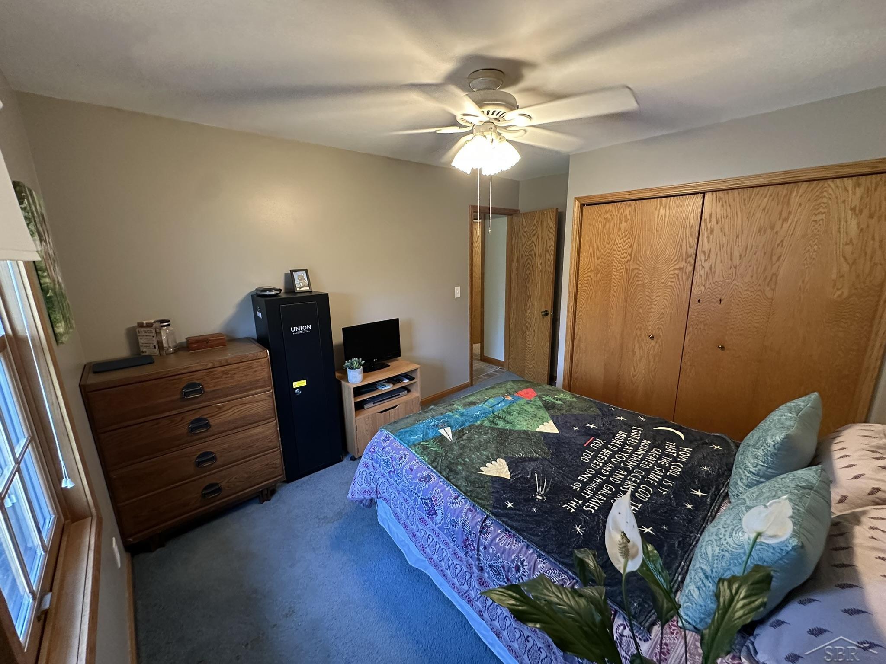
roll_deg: +0.6
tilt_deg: -13.3
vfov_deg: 85.7
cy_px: 332
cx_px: 443
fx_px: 358
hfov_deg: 102.1
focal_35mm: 14
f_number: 2.2
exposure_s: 1/60
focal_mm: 2.22
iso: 500
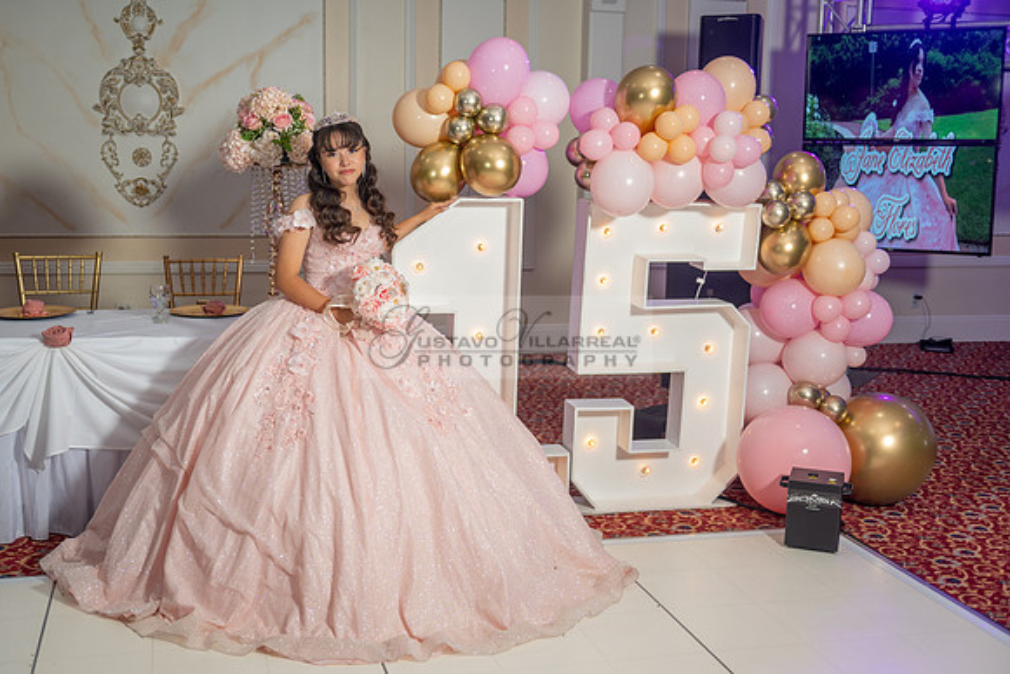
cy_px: 315
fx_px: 1177
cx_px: 457
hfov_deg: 46.4
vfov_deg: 31.9
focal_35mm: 42
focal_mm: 38
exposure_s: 1/200
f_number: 2.8
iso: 250
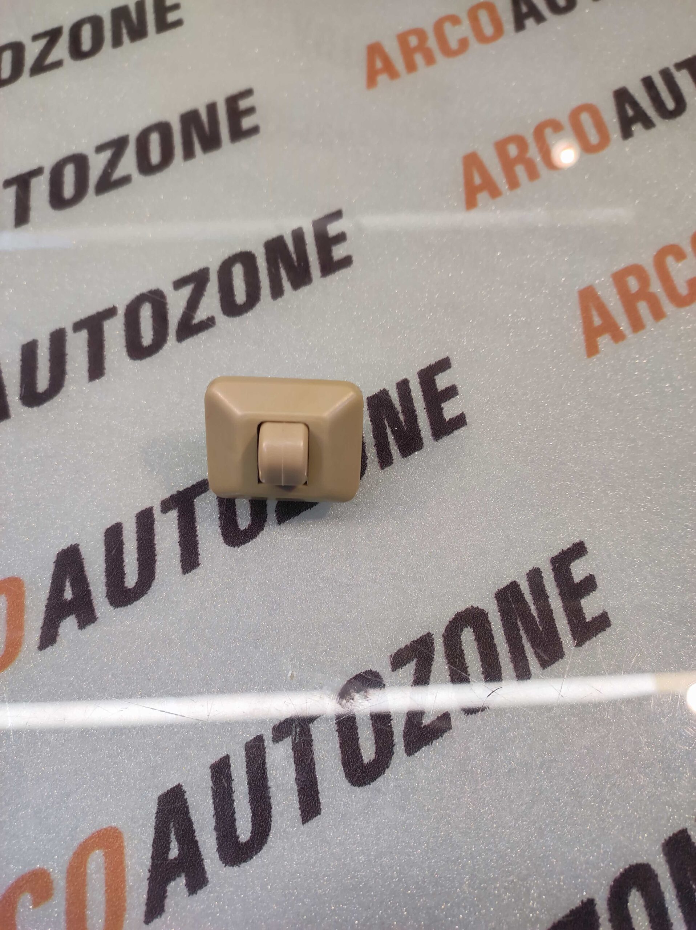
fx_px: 456
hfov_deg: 74.7
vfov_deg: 91.1
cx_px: 348
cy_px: 465
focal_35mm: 17
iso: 134
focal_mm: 4.74
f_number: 1.79
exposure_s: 1/50
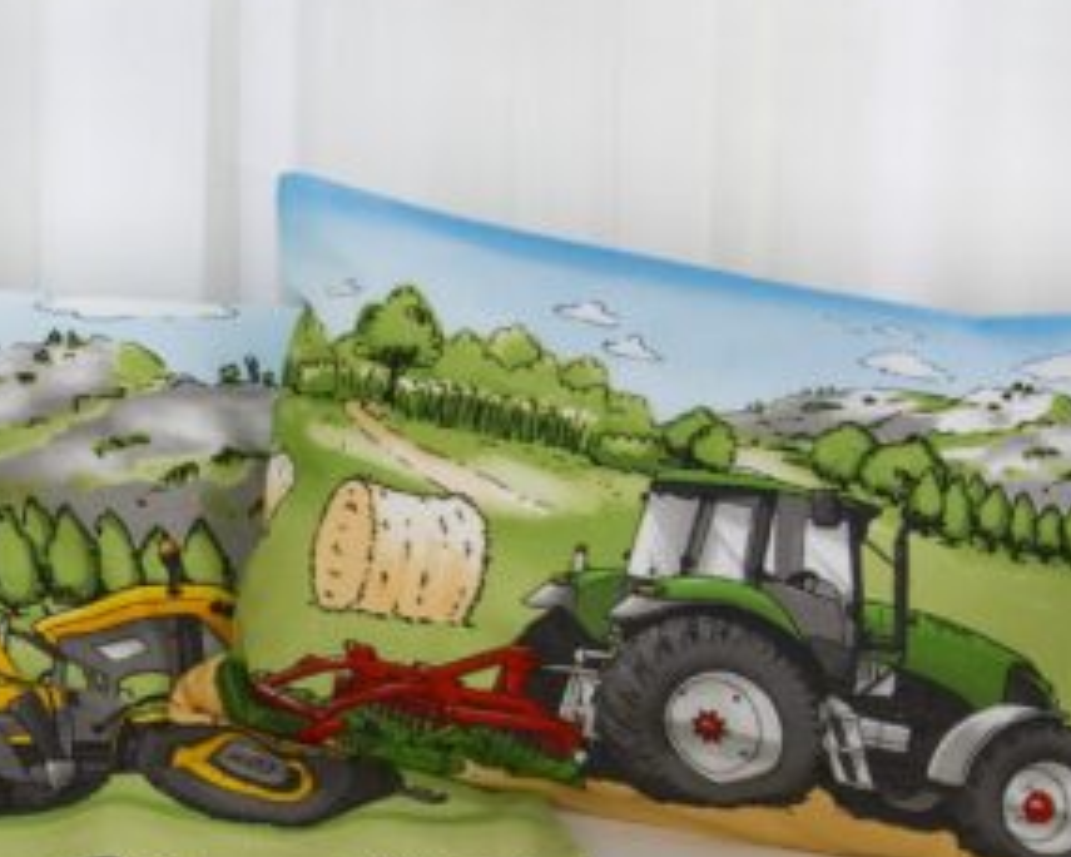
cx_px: -331
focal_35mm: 118
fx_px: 3740
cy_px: 1107
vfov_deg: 12.7
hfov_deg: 15.5
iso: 500
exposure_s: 1/200
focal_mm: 35
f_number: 16
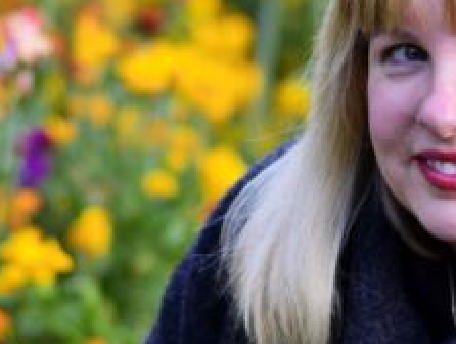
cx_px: 231
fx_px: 2718
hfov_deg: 9.6
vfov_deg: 7.2
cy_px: 97
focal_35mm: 206
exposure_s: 1/800
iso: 200
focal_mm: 50
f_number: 1.8
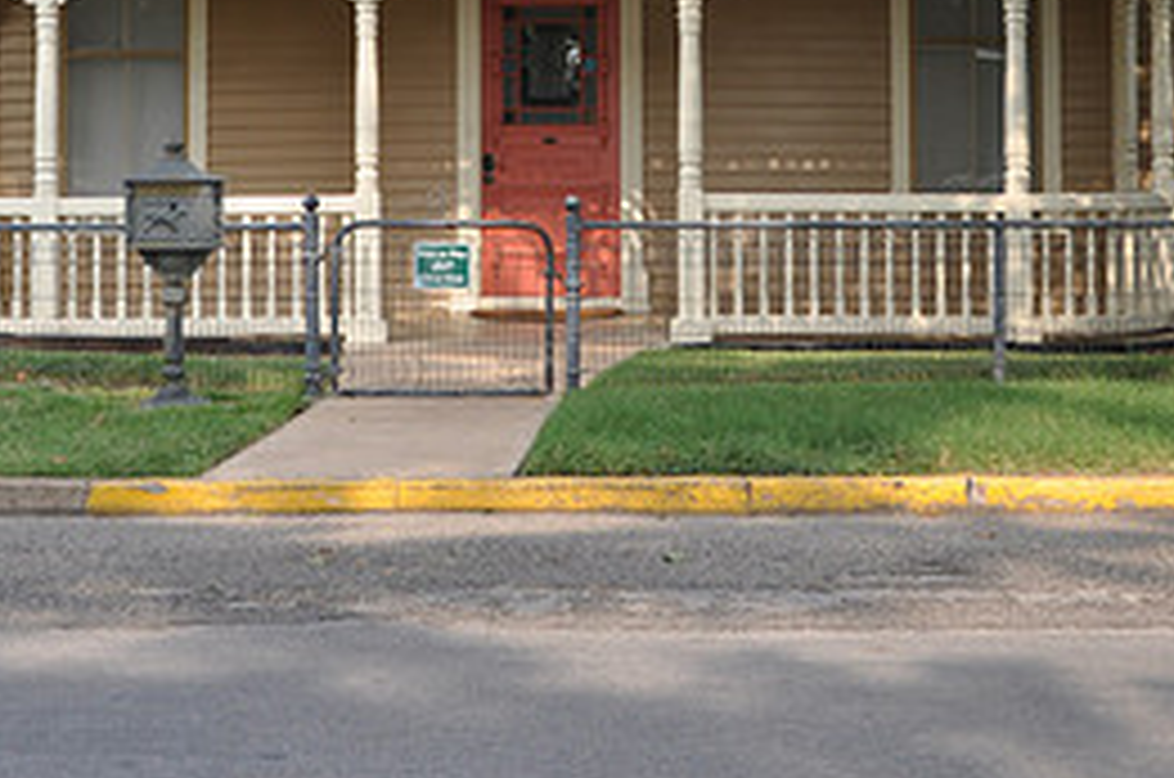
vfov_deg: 16.7
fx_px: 2604
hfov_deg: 25.4
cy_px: 38
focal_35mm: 80
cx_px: 616
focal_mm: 24
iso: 200
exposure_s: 1/200
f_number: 5.6
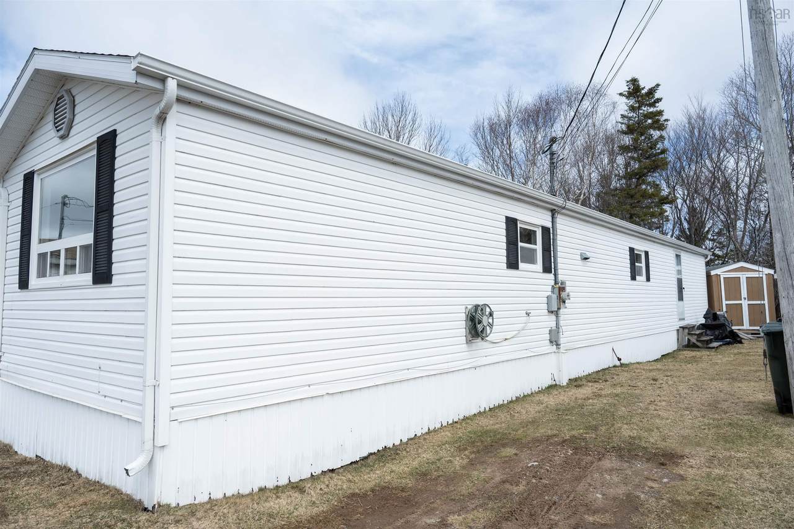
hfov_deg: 73.8
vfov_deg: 53.1
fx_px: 529
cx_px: 397
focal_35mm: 24
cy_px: 264
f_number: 5
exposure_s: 1/1600
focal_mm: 24
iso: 200
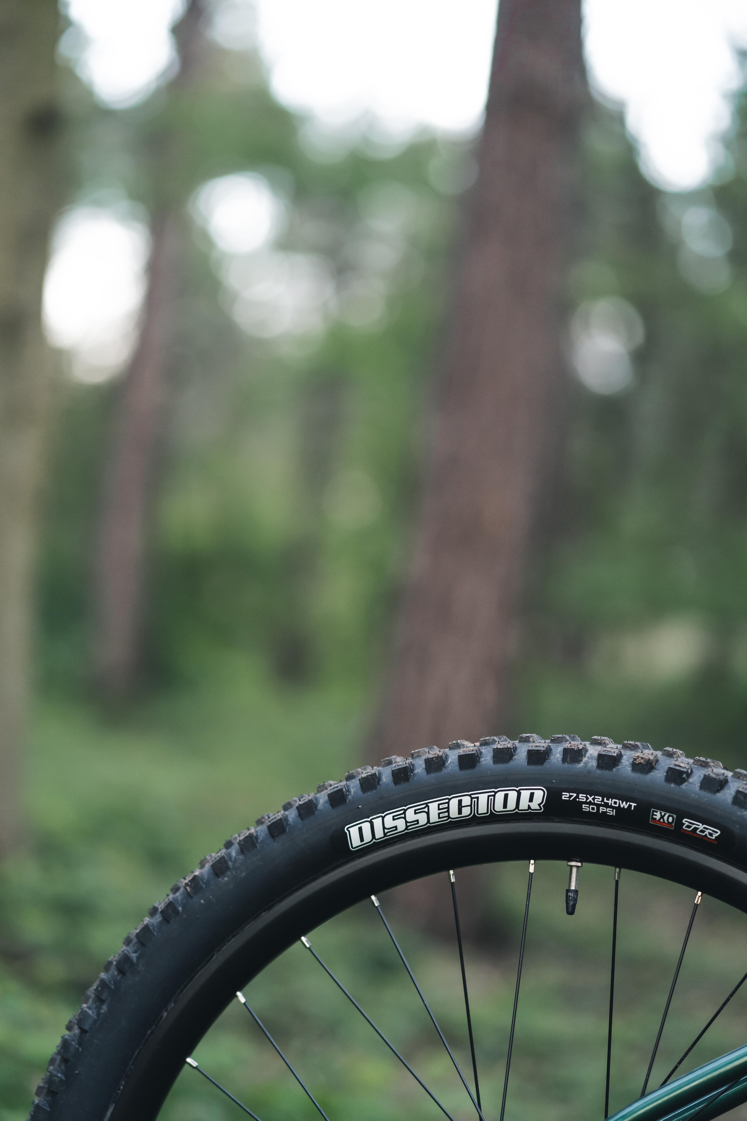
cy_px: 560
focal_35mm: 85
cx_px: 374
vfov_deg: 23.9
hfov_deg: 16.1
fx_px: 2645
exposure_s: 1/160
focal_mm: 85
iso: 2500
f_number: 2.2
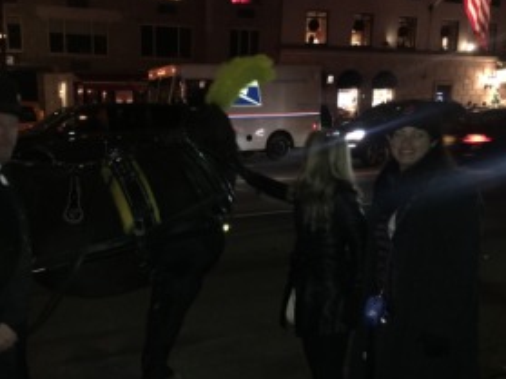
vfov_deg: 37.5
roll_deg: +0.2
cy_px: 238
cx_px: 180
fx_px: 555
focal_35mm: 38
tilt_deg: -12.7
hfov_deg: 48.4
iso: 250
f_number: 2.2
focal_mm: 4.15
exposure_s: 1/16
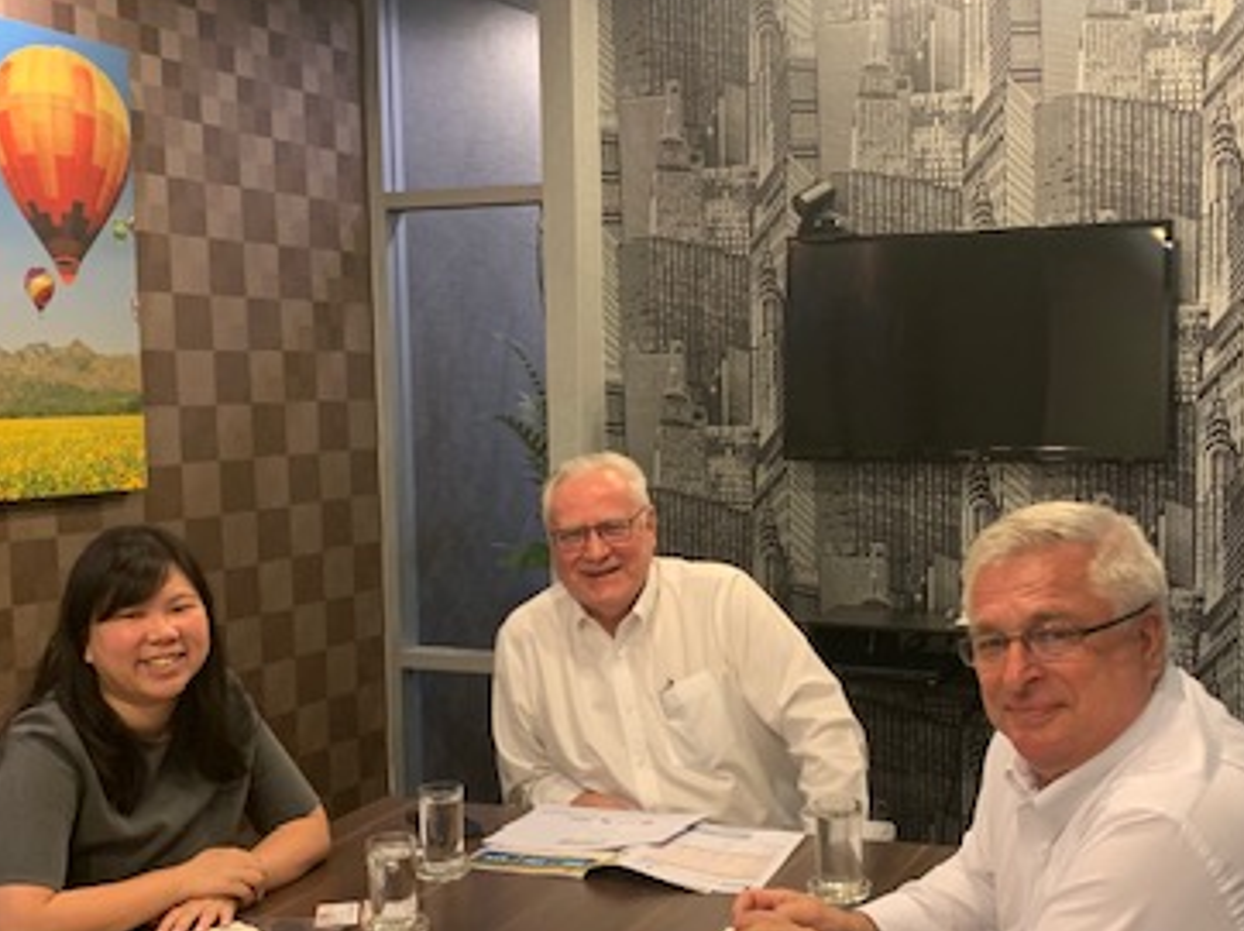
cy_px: 550
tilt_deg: -5.6
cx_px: 656
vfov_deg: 31.4
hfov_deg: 41.2
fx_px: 1652
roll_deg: +0.4
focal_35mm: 46
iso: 250
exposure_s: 1/50
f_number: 1.8
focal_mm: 4.25
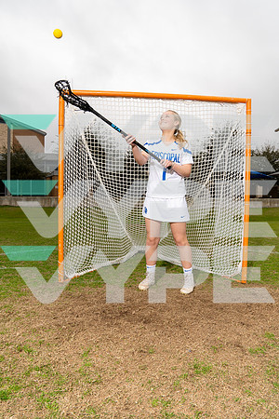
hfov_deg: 49.6
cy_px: 210
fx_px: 302
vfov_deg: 69.4
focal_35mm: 26
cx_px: 140
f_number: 6.3
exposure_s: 1/250
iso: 200
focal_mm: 26
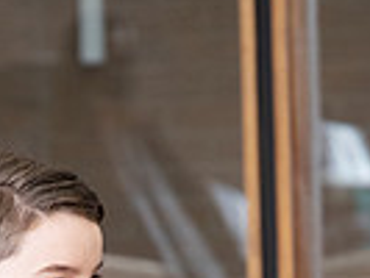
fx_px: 10463
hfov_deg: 2.0
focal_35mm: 978
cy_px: 609
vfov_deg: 1.5
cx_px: 53
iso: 2500
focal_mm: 200
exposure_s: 1/30
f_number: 8
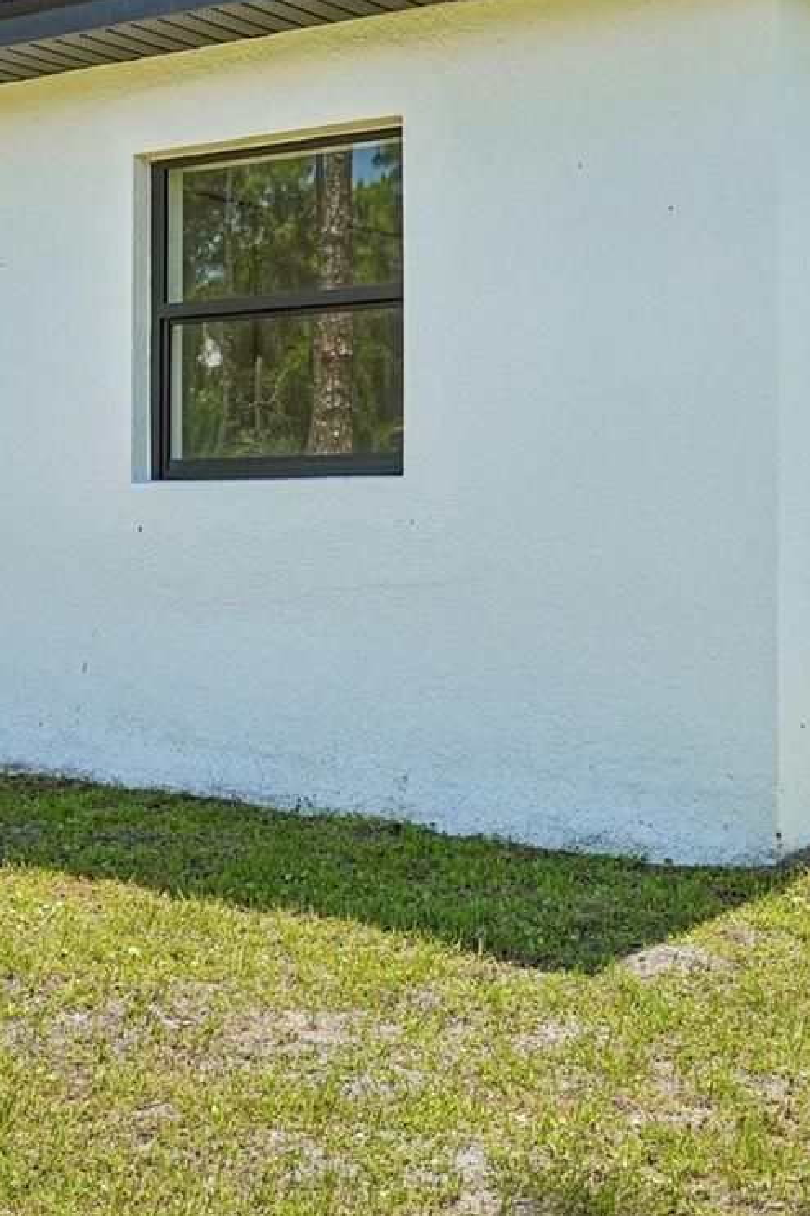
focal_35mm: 57
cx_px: 563
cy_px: 448
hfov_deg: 23.6
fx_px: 1927
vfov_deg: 34.8
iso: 400
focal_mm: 26.5
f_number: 8
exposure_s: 1/800
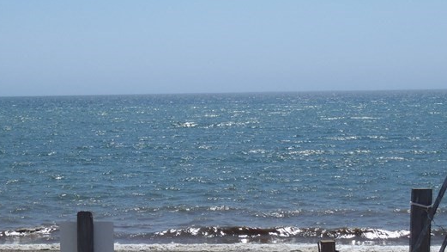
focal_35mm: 92
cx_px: 194
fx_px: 1090
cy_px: 204
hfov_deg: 23.2
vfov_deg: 13.1
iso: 80
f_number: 13
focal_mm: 7.73
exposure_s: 1/125
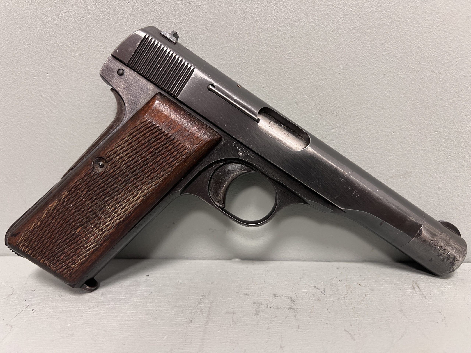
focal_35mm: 26
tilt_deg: -14.7
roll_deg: +3.5
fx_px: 354
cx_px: 236
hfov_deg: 67.3
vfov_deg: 53.1
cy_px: 176
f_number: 1.5
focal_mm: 5.7
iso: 160
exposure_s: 1/50
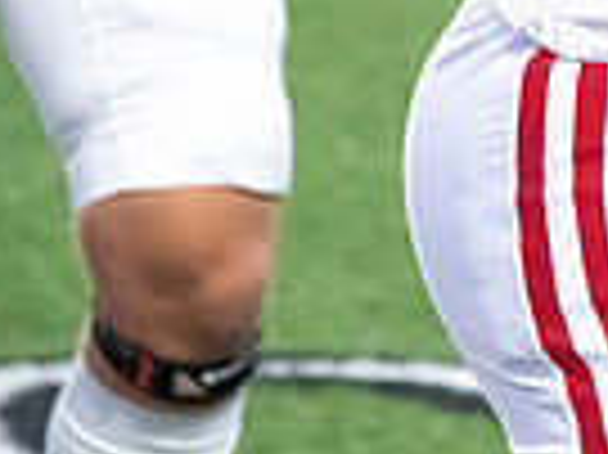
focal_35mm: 742
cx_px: 1279
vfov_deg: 2.0
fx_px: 13021
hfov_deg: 2.7
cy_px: -290
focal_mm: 180
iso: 10000
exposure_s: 1/320
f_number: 7.1
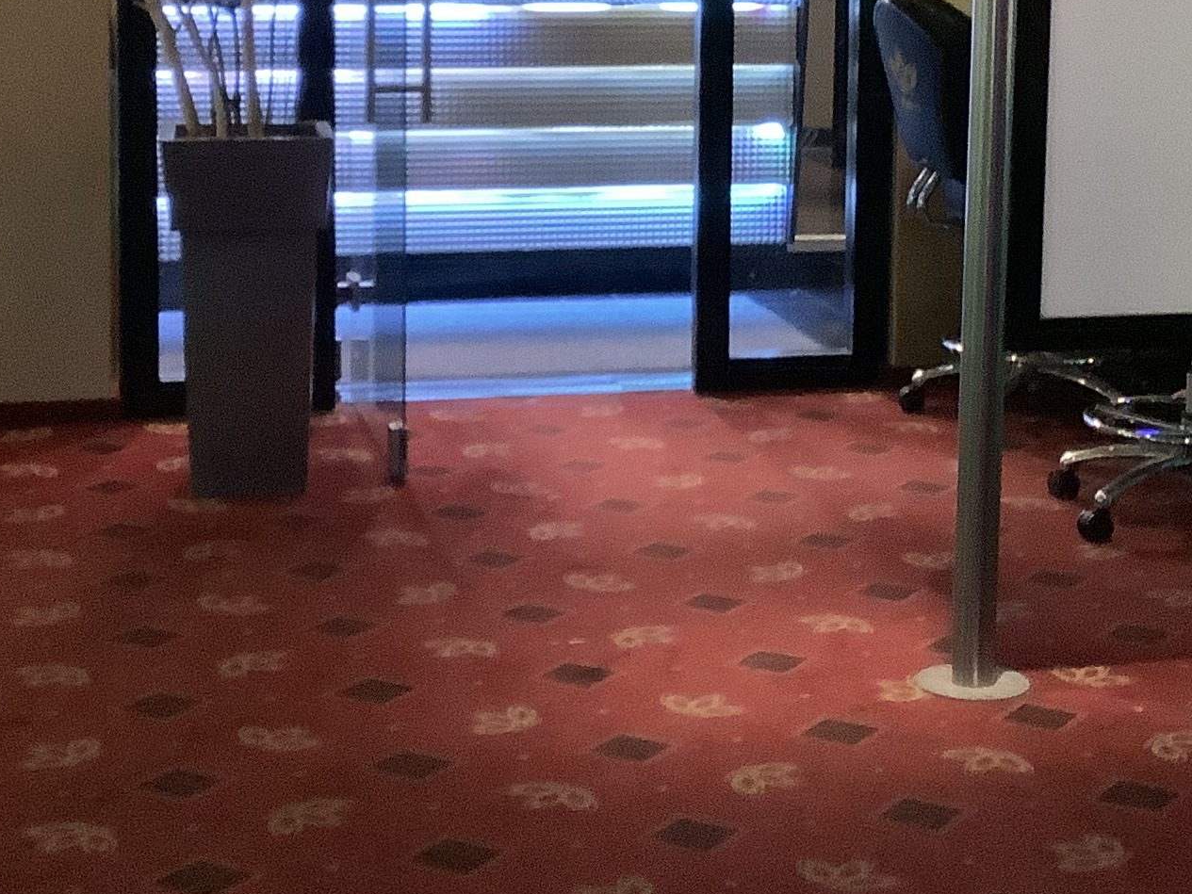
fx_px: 2755
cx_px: 741
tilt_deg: -5.3
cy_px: 86
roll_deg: -1.4
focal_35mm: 80
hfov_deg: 24.4
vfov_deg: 18.1
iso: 800
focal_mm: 3.3
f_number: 2.4
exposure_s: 1/20
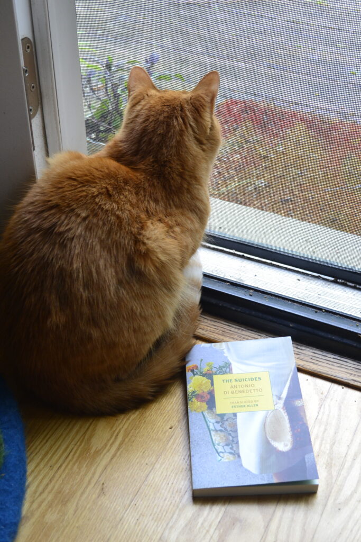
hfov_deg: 25.8
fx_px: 789
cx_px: 180
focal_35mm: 52
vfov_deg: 37.8
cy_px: 271
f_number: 6.3
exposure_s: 1/15
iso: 640
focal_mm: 35
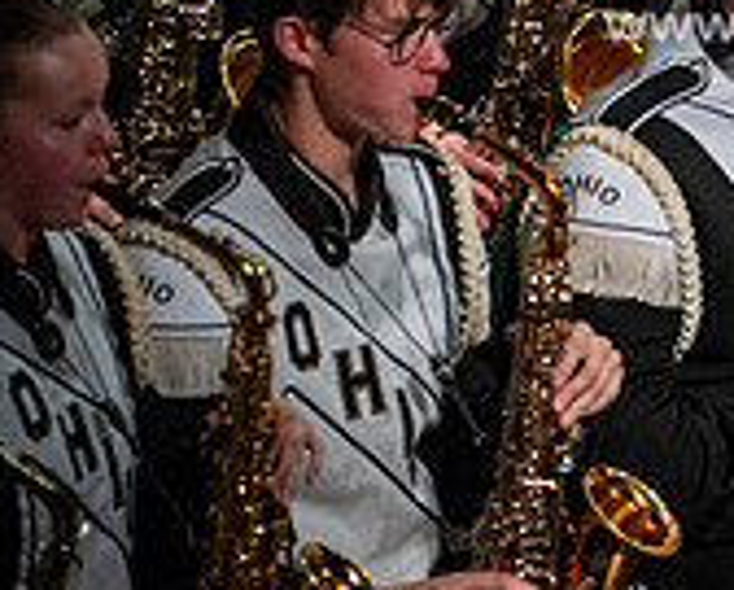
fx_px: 21109
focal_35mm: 970
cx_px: 904
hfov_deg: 2.0
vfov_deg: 1.6
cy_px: -131
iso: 5000
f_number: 5.6
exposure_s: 1/400
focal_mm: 300
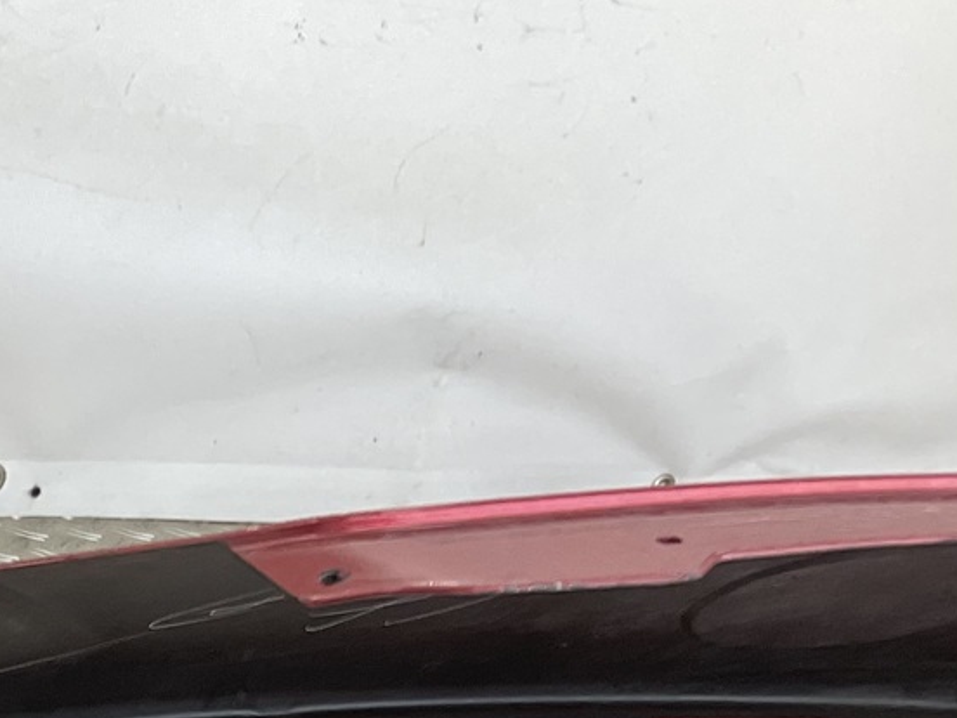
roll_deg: -10.6
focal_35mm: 106
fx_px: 2930
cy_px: 1308
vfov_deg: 12.7
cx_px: -477
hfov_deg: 16.8
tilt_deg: -32.3
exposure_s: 1/100
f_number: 1.8
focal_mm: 3
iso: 25
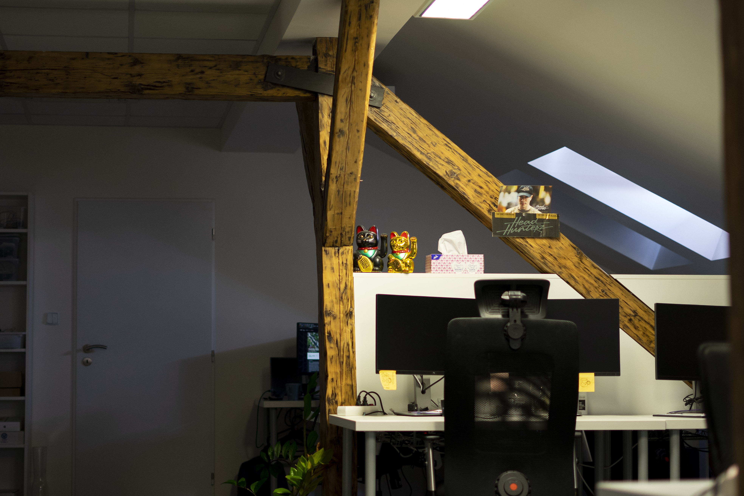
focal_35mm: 75
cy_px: 248
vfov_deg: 18.2
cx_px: 372
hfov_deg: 27.0
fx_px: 1550
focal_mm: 50
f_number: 1.8
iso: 400
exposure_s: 1/80
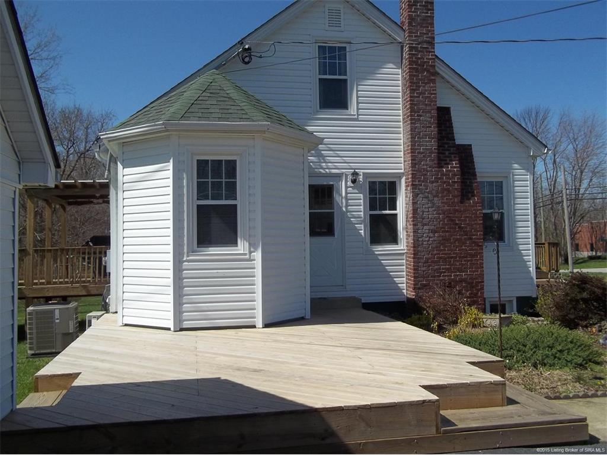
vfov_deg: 44.2
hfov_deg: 56.8
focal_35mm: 32
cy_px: 228
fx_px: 561
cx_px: 304
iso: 64
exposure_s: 1/200
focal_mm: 5.7
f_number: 8.8
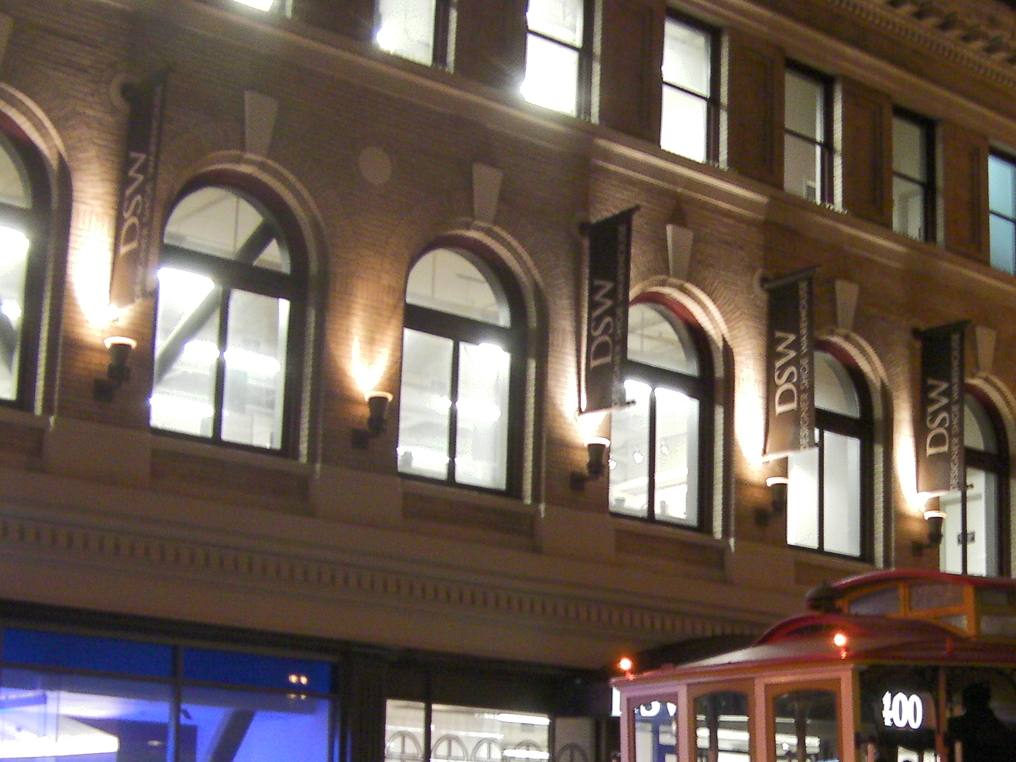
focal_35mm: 66
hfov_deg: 28.8
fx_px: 1937
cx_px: 806
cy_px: 635
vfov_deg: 21.9
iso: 200
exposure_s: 1/2.8
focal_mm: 6.8
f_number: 3.5
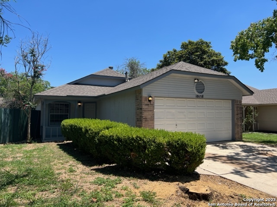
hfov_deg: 67.3
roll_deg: -0.5
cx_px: 138
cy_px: 104
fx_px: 208
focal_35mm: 26
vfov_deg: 53.1
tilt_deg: +2.6
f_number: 1.5
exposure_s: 1/2994
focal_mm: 5.7
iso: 50
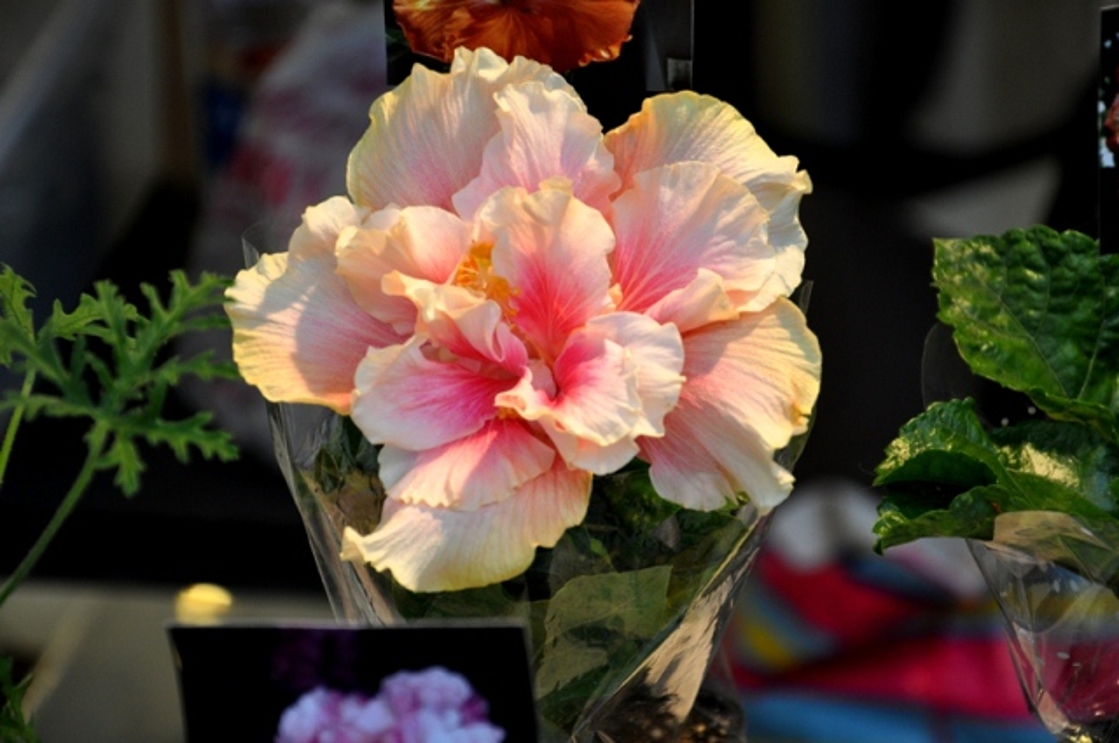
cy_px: 372
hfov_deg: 14.9
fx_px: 4284
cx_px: 560
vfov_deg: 9.9
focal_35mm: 138
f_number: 5.6
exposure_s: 1/60
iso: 800
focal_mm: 92
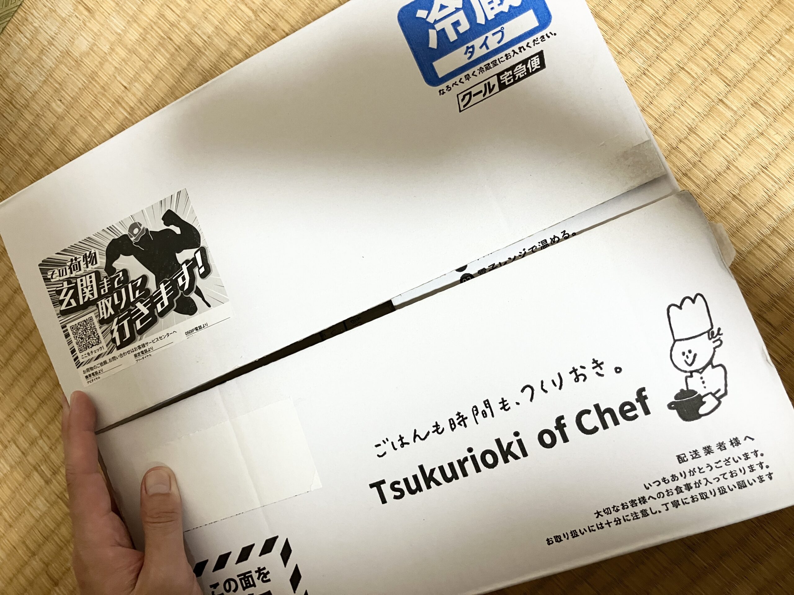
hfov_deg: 63.4
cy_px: 298
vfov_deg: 49.7
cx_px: 397
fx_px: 642
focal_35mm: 28
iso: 100
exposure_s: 1/50
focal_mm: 3.99
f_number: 1.8
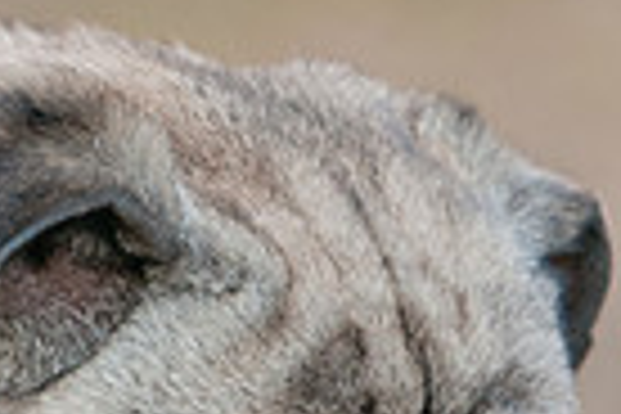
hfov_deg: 2.1
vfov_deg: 1.4
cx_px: 162
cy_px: 259
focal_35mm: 976
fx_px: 16836
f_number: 5
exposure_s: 1/200
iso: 250
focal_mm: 155
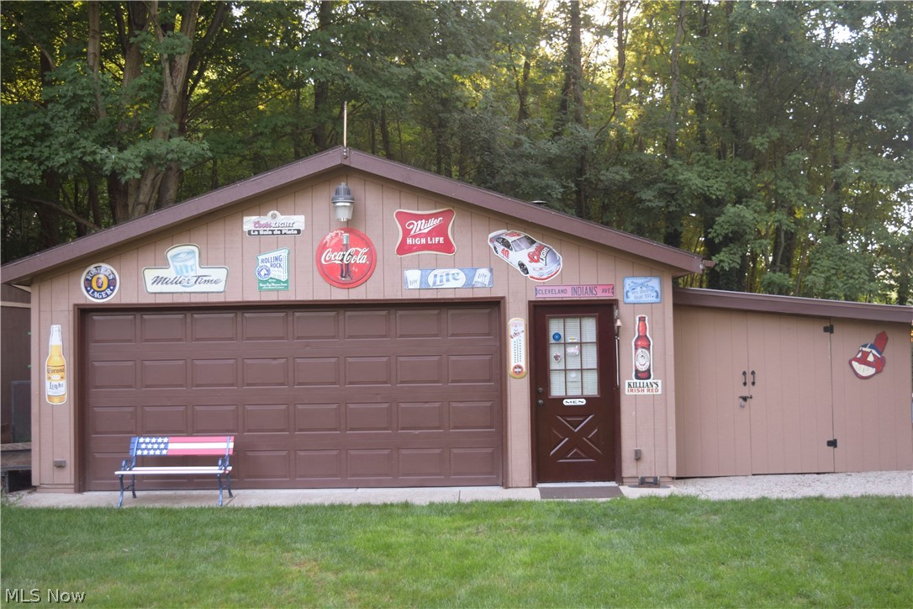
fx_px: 989
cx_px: 456
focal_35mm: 39
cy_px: 304
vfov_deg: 34.2
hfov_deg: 49.6
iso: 400
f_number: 4
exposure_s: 1/80
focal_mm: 26
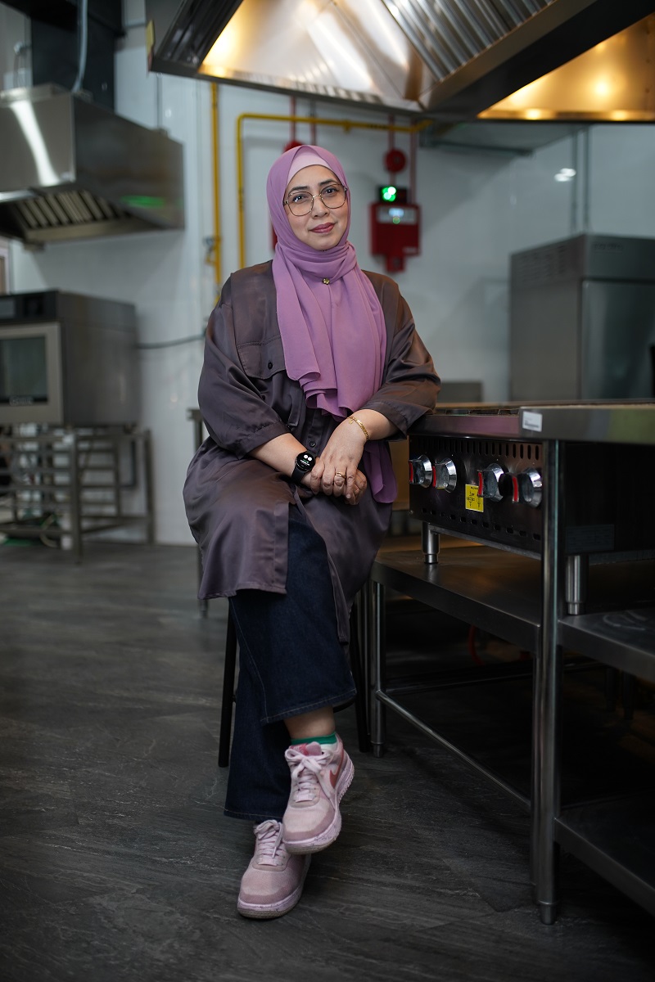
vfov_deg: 54.4
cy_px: 491
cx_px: 328
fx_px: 955
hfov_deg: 37.9
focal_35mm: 35
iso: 400
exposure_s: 1/160
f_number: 1.4
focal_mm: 35
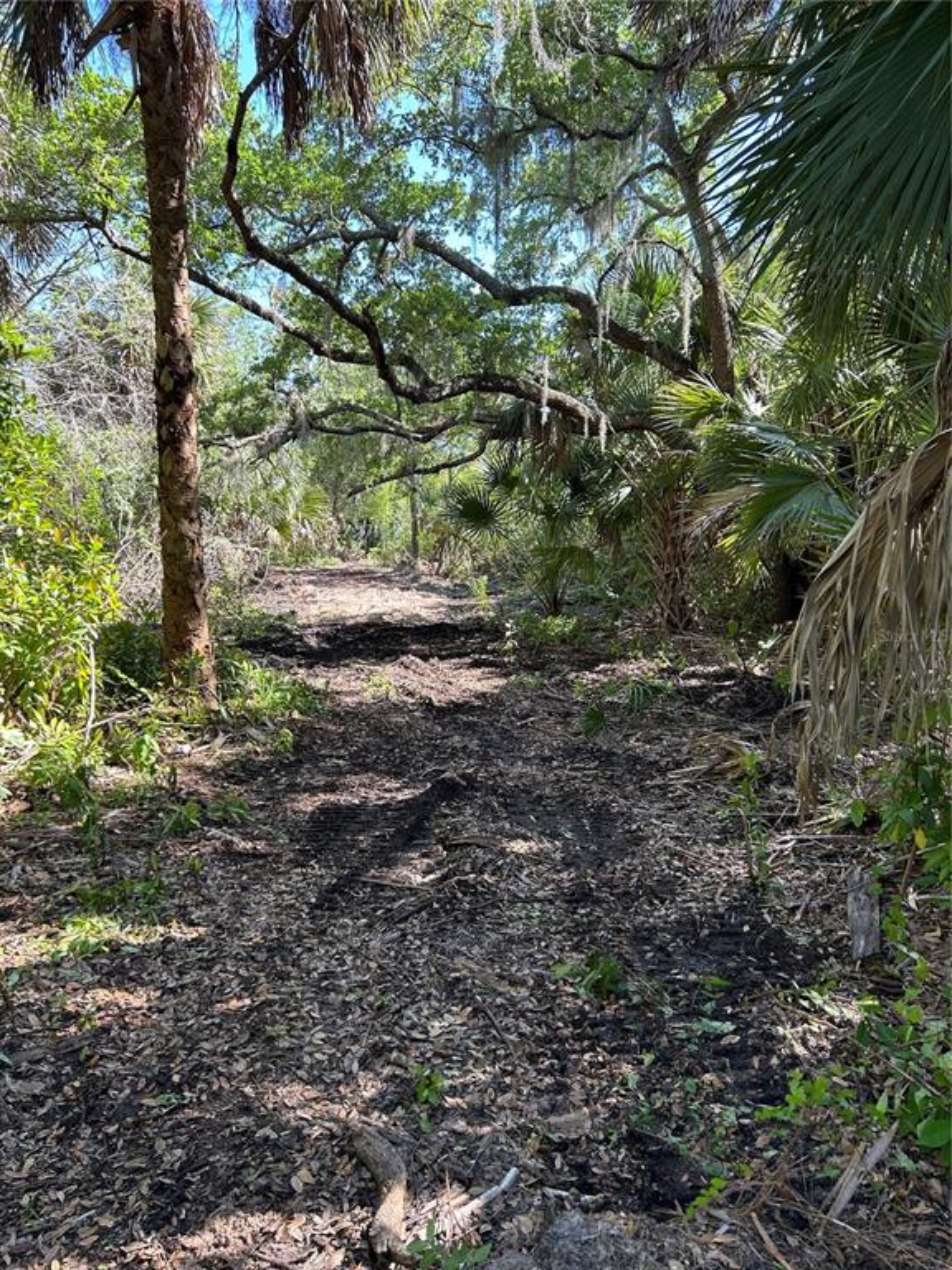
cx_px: 476
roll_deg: -1.4
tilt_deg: -4.1
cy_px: 635
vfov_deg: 67.3
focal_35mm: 26
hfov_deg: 53.1
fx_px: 953
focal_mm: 5.7
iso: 40
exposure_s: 1/271
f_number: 1.5
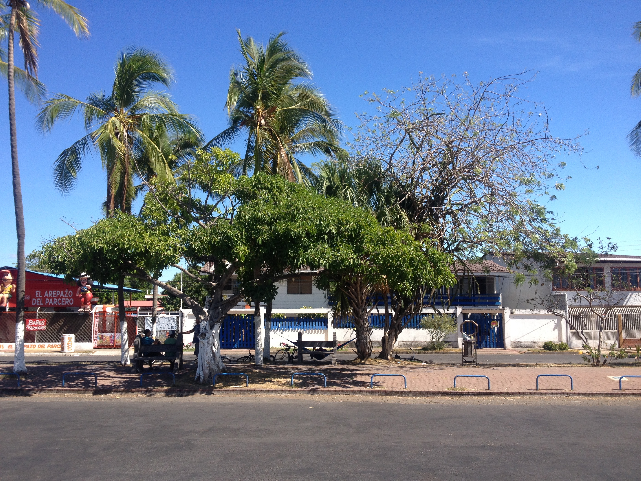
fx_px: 648
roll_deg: +0.4
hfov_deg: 52.6
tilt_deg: +2.8
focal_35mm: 35
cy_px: 240
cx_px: 320
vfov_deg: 40.7
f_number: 2.4
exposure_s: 1/1104
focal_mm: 4.28
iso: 50
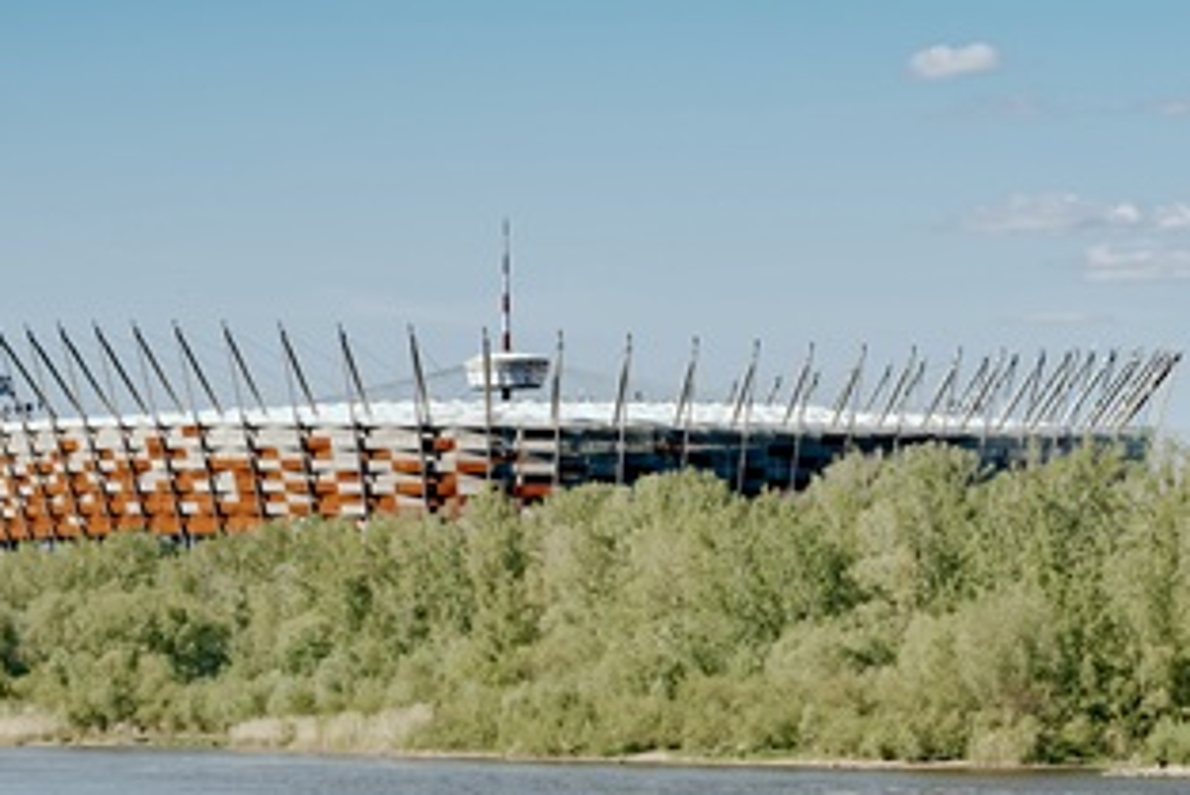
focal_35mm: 164
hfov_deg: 12.5
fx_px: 5423
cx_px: 300
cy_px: 981
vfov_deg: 8.3
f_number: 5
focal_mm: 57
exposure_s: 1/250
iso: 50
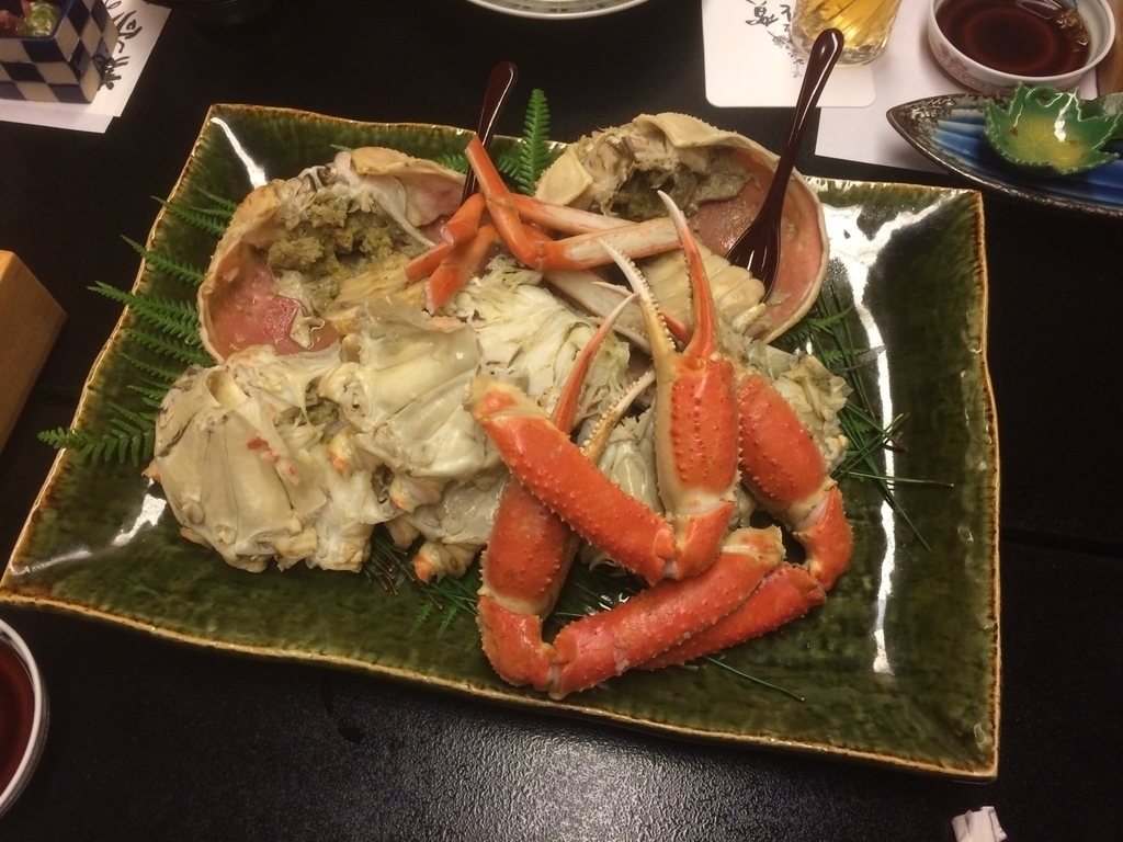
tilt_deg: -62.2
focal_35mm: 29
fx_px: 941
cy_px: 421
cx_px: 562
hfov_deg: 61.7
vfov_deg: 48.2
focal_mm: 4.15
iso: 125
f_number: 2.2
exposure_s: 1/30
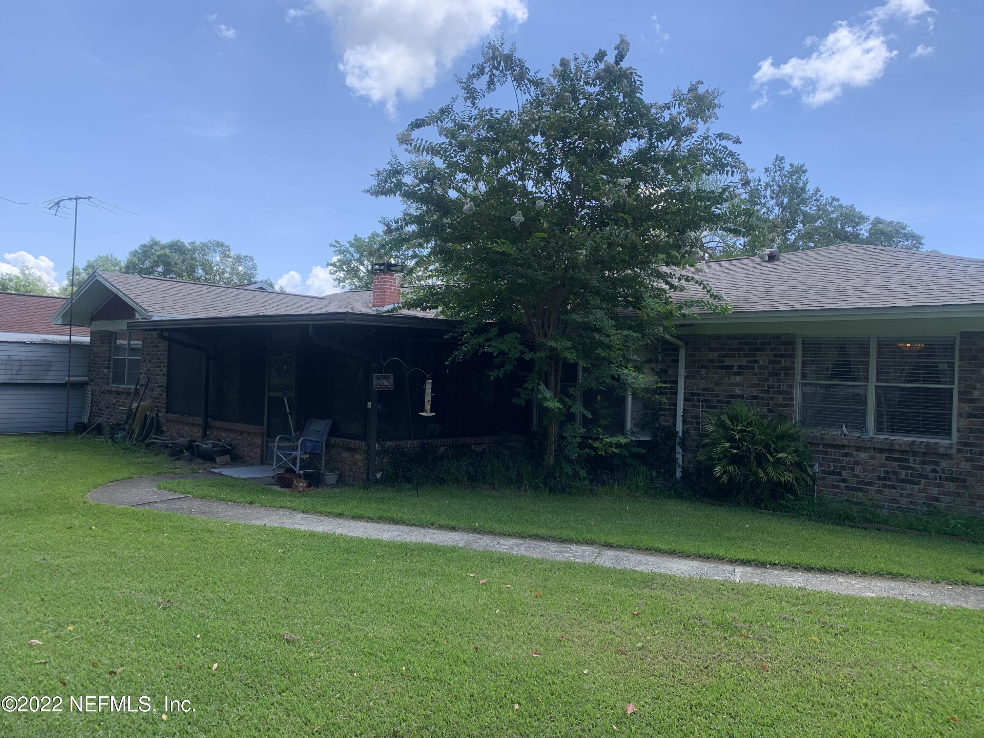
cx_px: 492
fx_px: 739
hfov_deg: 67.3
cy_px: 369
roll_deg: -1.9
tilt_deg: -1.7
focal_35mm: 26
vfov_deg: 53.1
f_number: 1.8
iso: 25
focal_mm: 4.25
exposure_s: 1/928
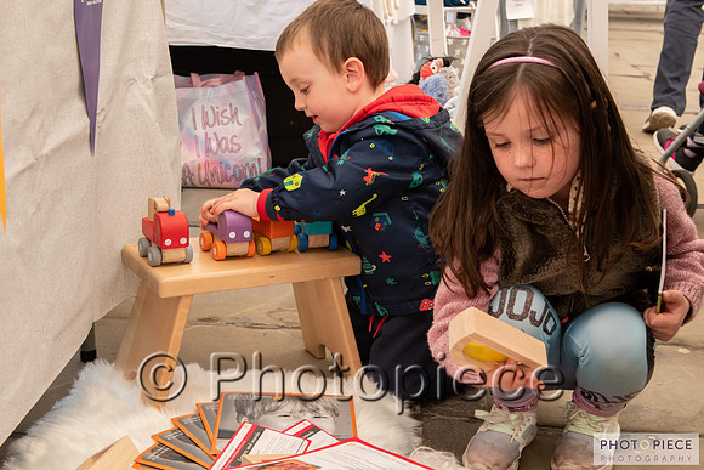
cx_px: 368
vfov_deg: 24.1
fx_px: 1101
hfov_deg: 35.5
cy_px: 194
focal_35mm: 56
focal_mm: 48
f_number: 8
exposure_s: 1/80
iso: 640
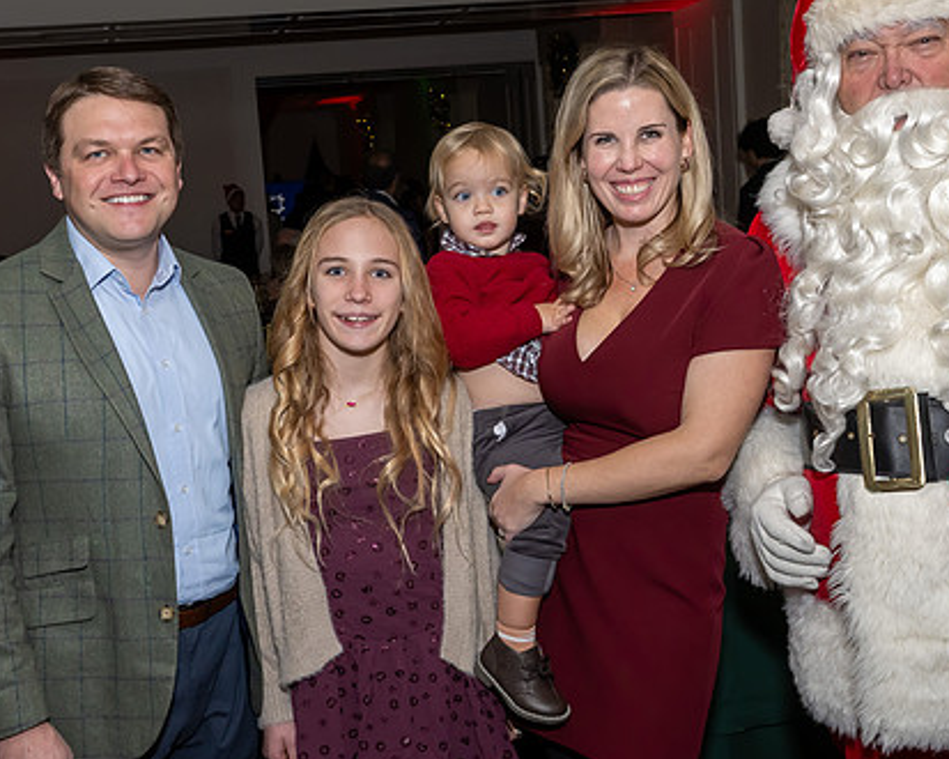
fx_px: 1319
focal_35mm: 47
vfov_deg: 32.1
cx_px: 403
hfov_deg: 39.5
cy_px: 358
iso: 640
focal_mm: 20
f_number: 8
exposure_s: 1/250
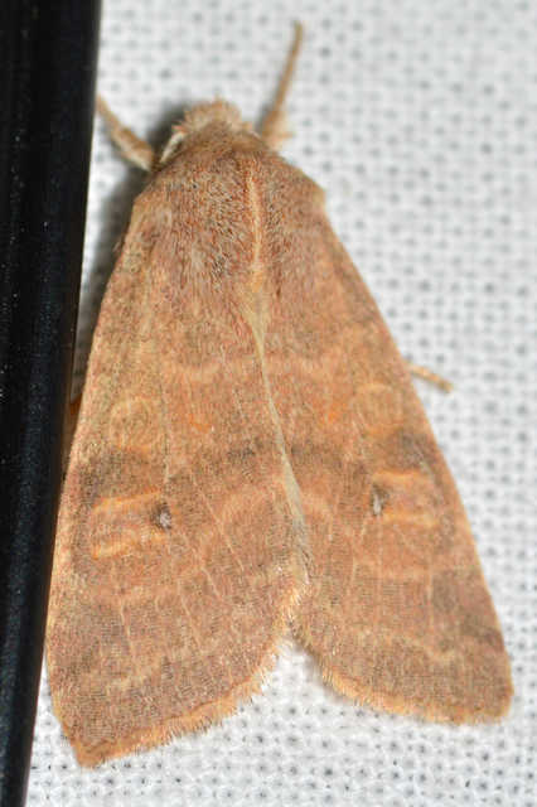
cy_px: 404
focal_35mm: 150
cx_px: 268
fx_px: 3360
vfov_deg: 13.7
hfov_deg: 9.1
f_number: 20
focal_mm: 100
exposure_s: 1/200
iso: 100
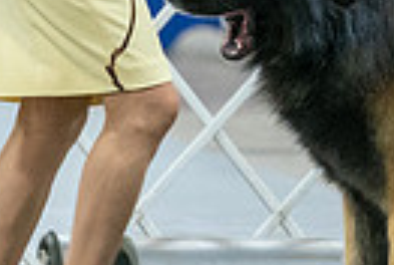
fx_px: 9686
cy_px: -140
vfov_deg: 1.6
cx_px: 346
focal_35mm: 883
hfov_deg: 2.3
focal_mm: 200
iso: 6400
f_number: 2.8
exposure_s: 1/250
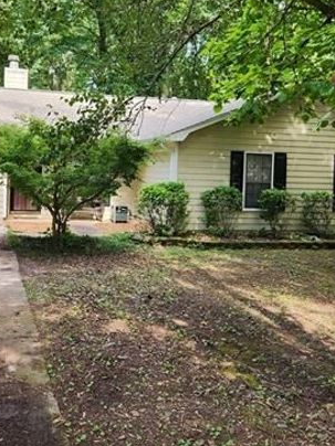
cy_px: 163
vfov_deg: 48.4
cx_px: 101
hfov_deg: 37.1
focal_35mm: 38
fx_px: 490
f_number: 1.8
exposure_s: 1/180
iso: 32
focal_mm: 5.4
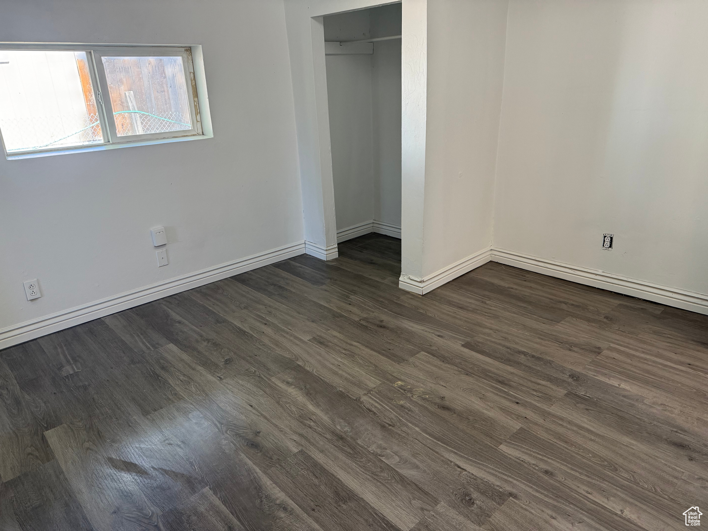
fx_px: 491
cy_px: 266
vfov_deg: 56.8
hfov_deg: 71.6
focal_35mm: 24
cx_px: 354
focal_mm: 6.76
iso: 200
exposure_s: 1/120
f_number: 1.78
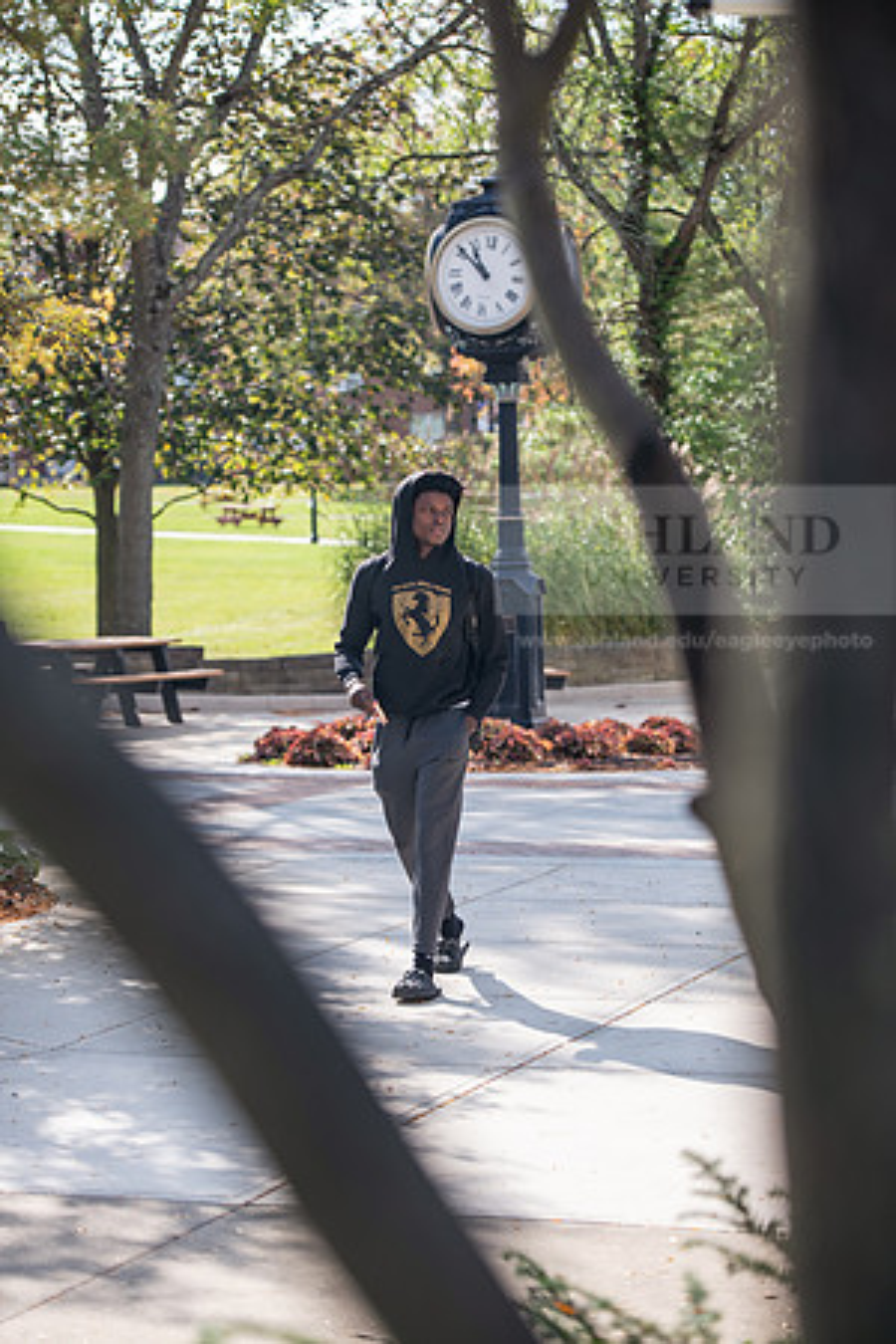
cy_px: 672
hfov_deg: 15.9
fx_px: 3210
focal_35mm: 86
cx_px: 448
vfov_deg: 23.6
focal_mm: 86
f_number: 3.2
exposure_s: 1/400
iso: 100
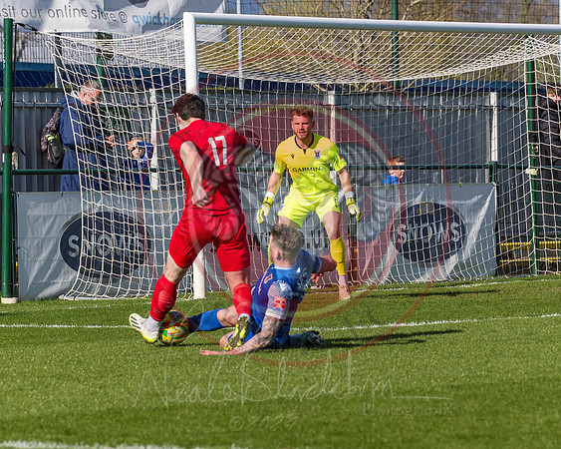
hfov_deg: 7.7
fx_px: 4182
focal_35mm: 252
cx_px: 344
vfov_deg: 6.1
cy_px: 311
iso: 200
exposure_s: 1/3200
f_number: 4
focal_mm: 93
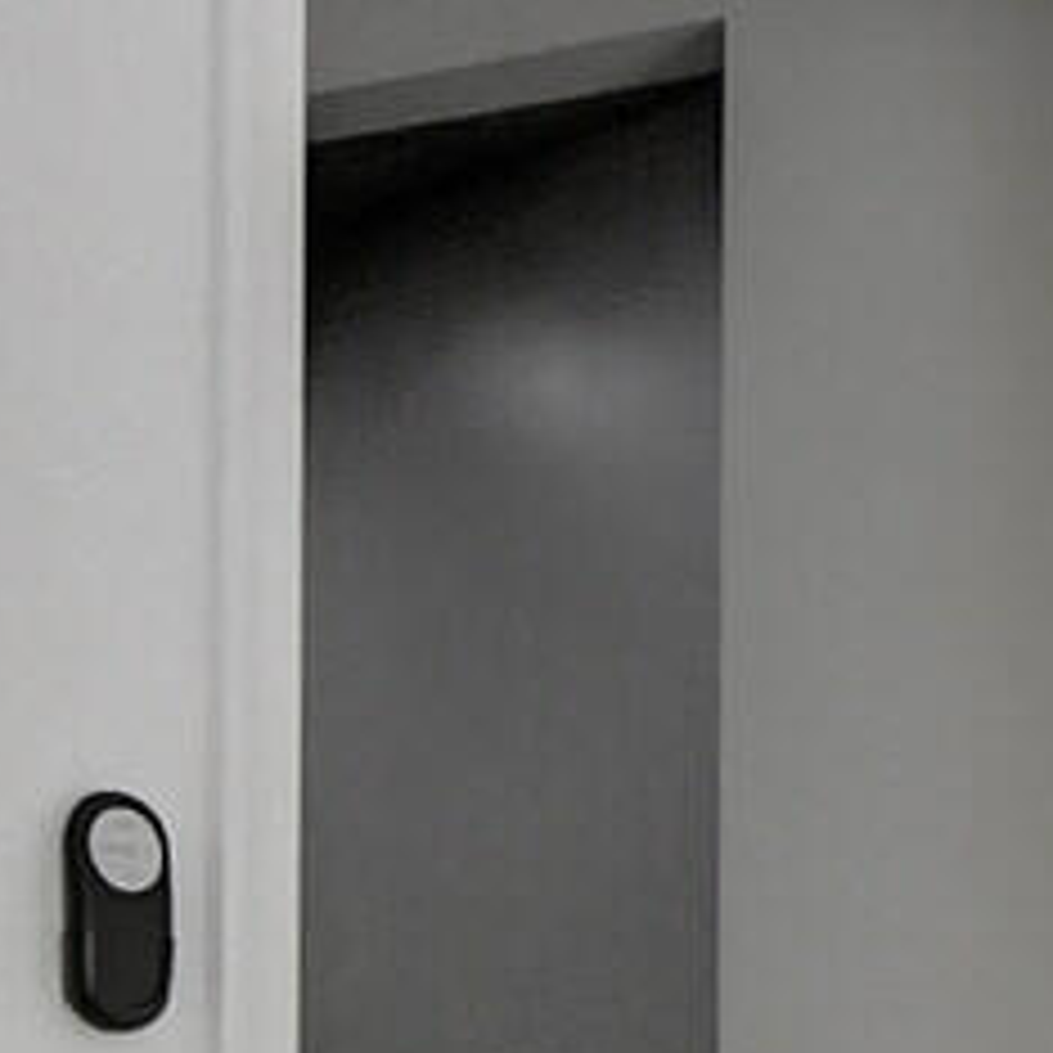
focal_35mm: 141
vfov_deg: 12.1
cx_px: 2376
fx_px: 4853
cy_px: 1217
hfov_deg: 10.8
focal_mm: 10
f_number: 8
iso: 1000
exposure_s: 1/100
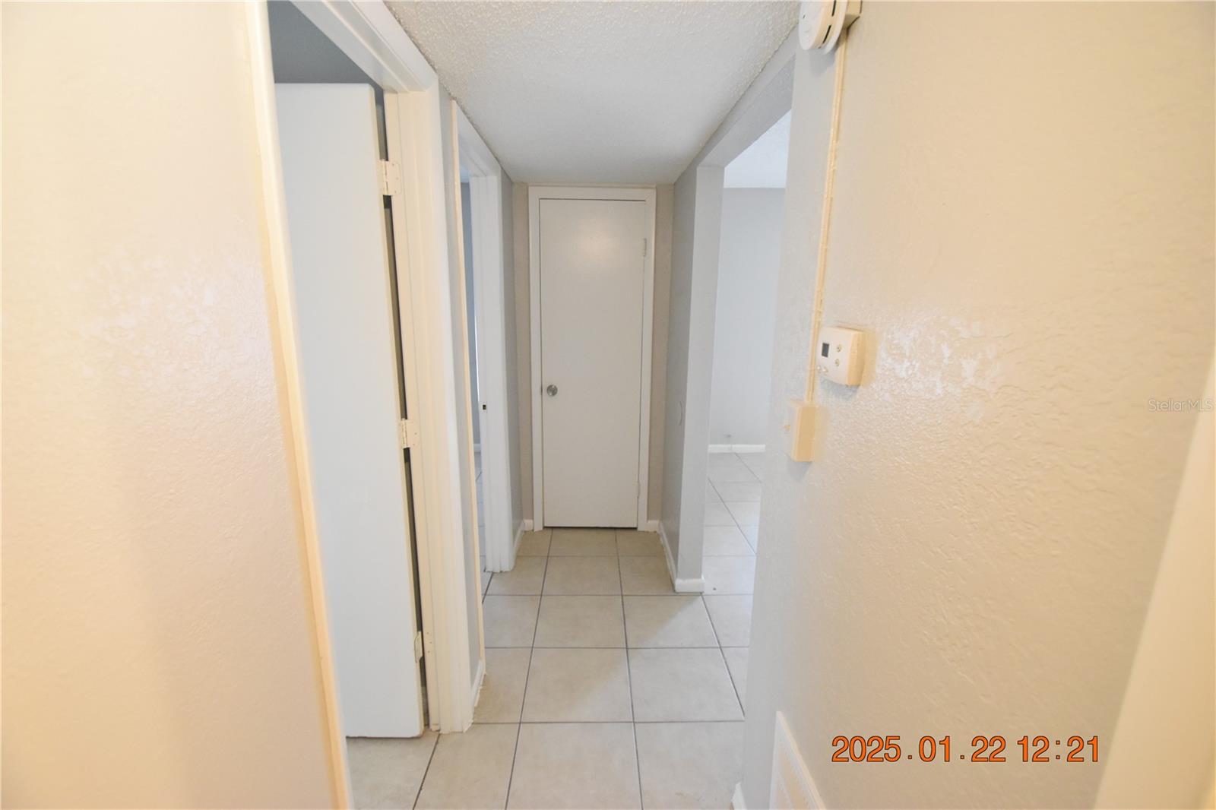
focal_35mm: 15
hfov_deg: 100.4
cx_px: 608
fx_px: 507
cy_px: 405
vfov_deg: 77.3
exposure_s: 1/60
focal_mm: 10
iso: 2800
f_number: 3.5
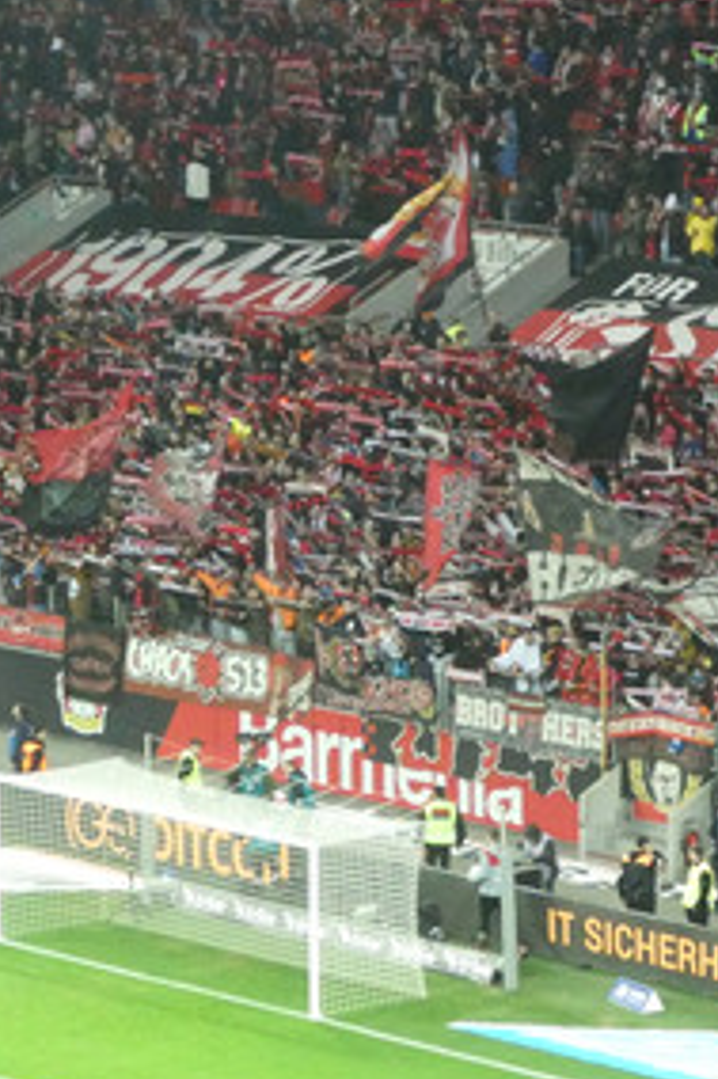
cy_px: 494
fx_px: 5541
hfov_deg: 7.3
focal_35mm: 185
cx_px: 927
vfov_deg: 11.1
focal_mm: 14.1
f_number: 4.7
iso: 1000
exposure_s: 1/80
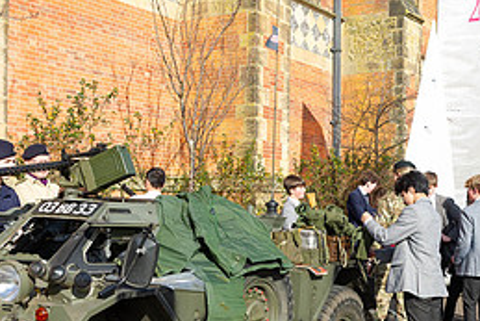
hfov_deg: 33.8
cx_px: 360
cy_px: 208
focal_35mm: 58
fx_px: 774
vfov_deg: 23.3
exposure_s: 1/500
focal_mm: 24
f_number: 8
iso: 360
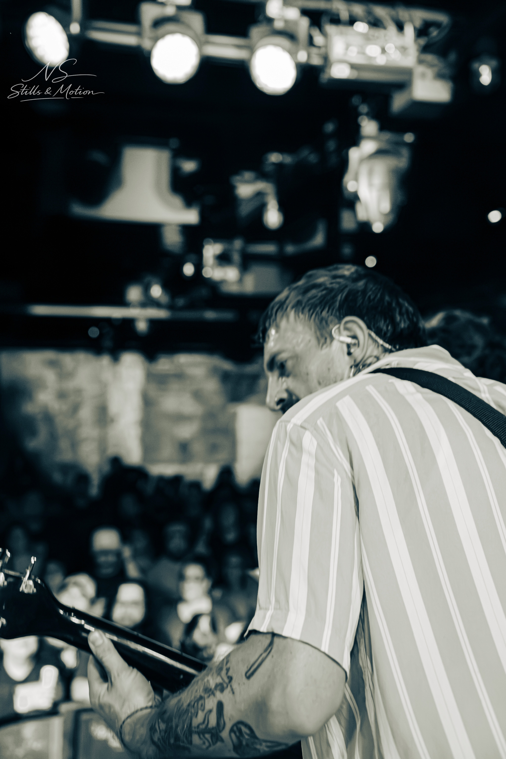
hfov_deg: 30.5
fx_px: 928
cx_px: 253
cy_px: 380
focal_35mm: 44
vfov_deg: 44.5
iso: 6400
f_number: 3.5
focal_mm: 44
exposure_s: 1/125
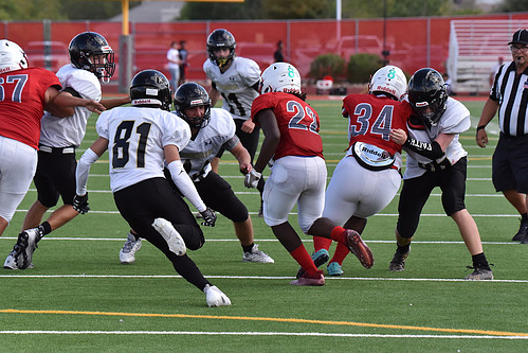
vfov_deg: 5.6
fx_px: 3579
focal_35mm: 244
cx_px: 296
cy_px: 160
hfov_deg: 8.4
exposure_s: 1/3200
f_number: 8
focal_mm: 210
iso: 2200
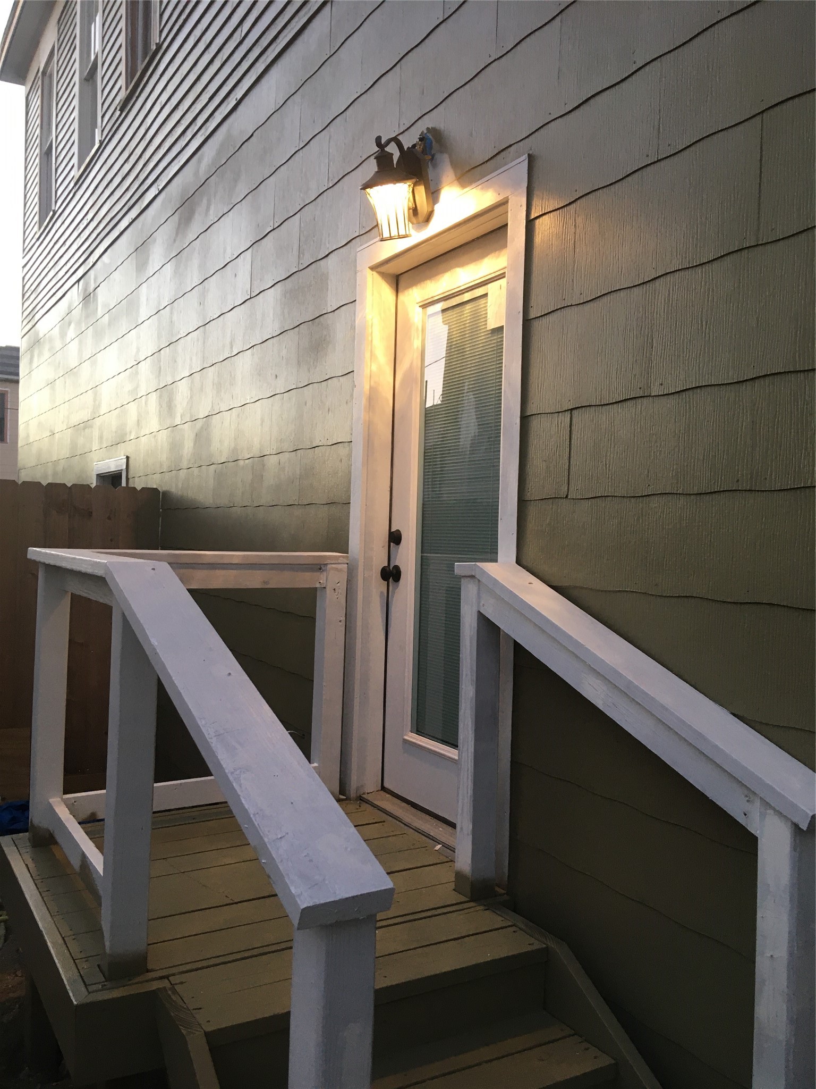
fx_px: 911
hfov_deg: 48.2
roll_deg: -1.4
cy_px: 544
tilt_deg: -0.9
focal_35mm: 29
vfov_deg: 61.7
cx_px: 408
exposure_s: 1/30
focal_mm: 4.15
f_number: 2.2
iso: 64
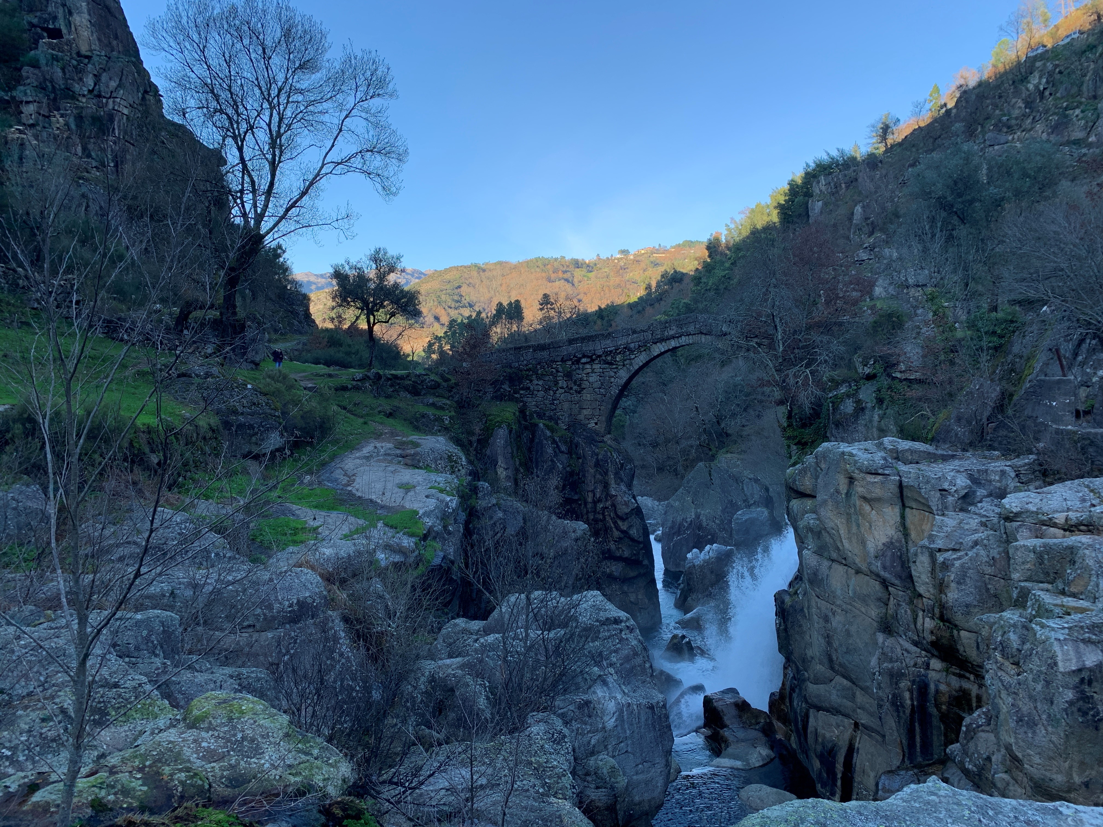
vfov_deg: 53.1
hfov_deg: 67.3
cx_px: 552
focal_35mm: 26
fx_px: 828
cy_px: 414
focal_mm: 4.25
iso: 25
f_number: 1.8
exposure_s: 1/276
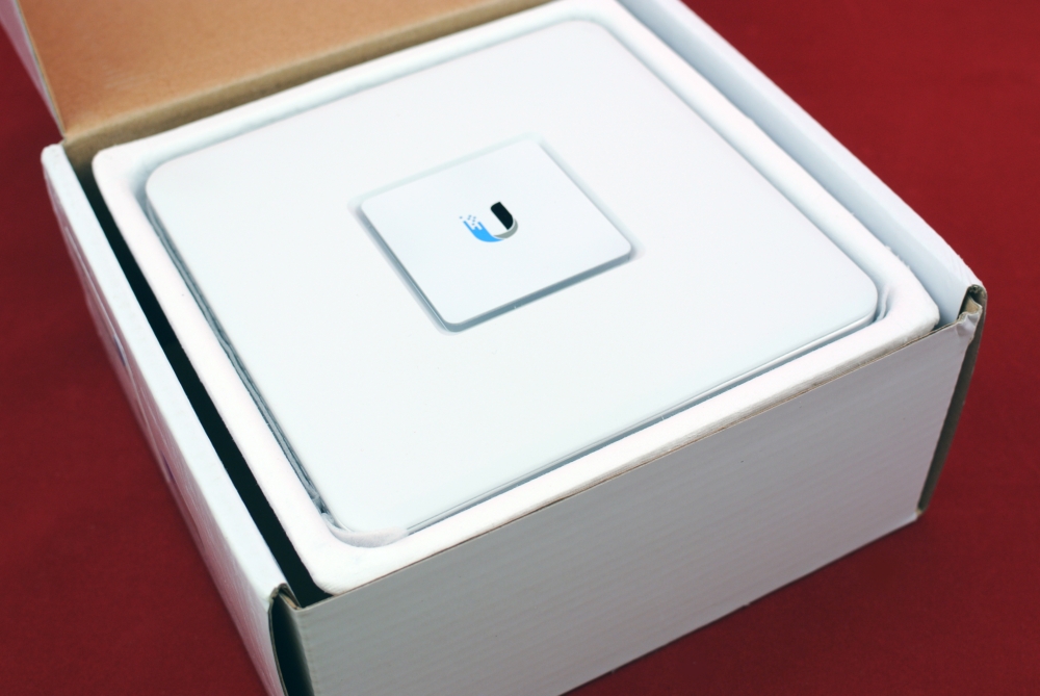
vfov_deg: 27.6
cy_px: 348
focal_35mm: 49
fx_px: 1417
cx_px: 520
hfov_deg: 40.3
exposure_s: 1/5
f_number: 4
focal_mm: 18.5
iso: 100
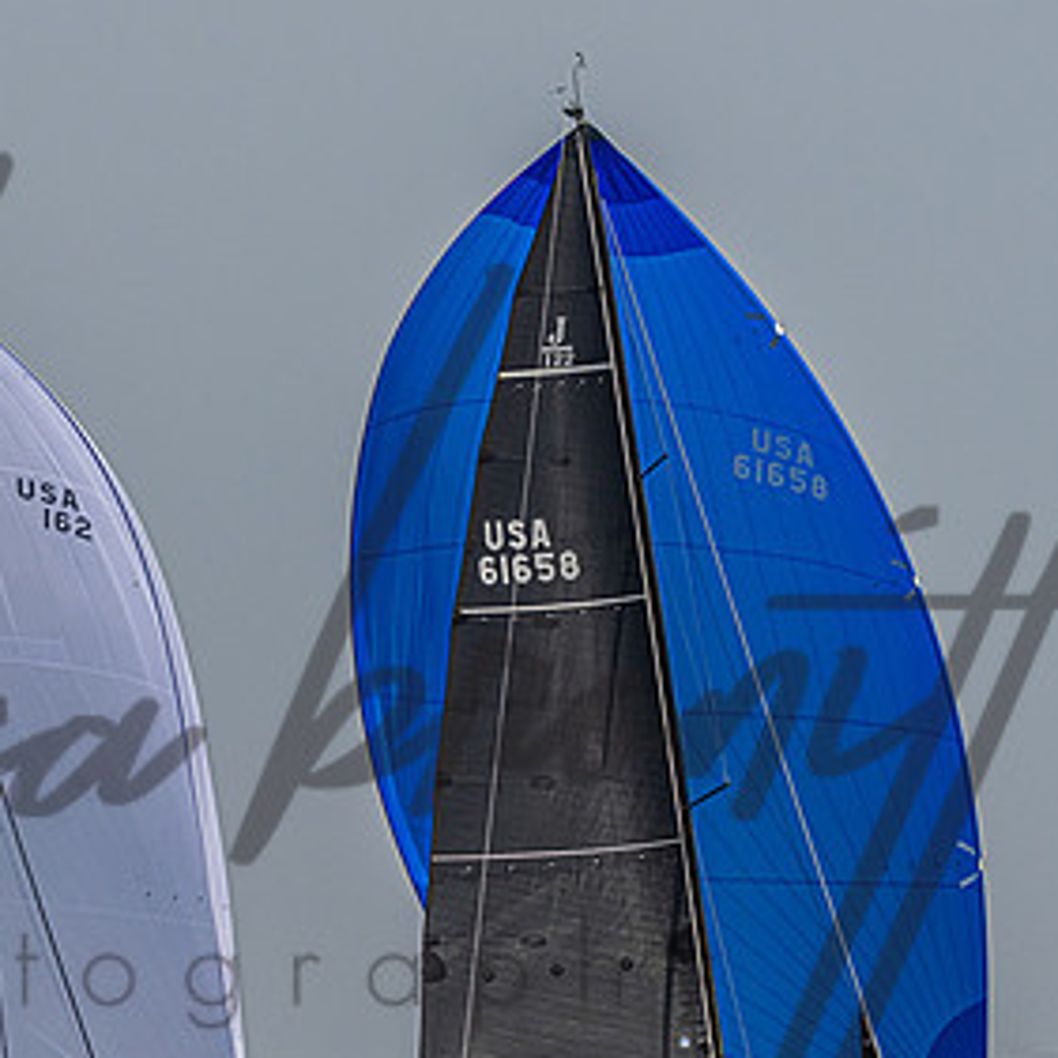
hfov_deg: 5.4
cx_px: 562
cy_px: 632
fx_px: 11134
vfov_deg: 5.4
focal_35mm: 322
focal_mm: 135
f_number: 6.3
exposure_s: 1/5000
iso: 400
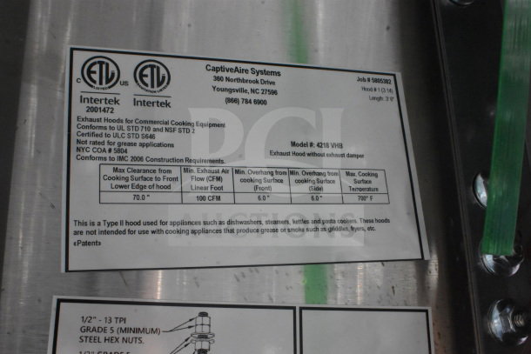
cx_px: 266
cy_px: 177
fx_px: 553
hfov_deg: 51.3
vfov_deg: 35.5
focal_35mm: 38
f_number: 22
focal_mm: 25
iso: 6400
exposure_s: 1/2000
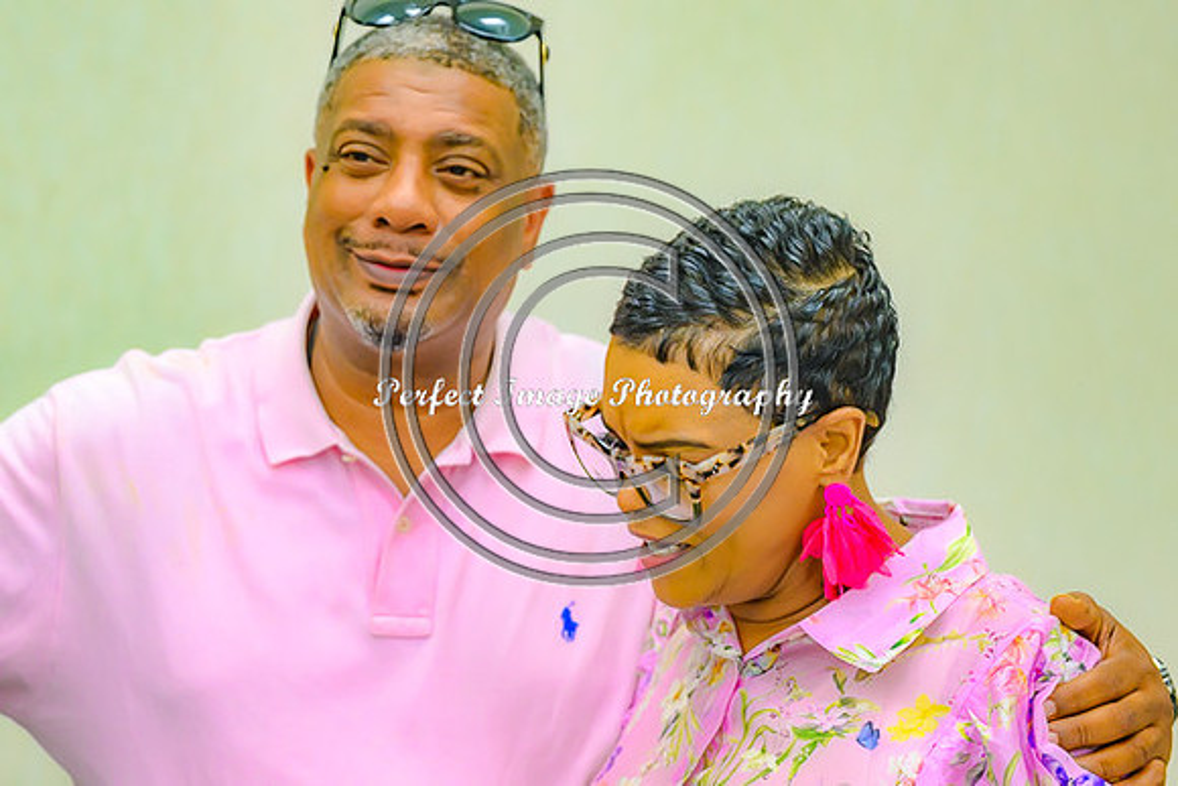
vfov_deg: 13.0
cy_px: 393
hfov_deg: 19.5
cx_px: 589
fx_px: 3436
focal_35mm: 105
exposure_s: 1/125
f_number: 2.8
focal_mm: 70
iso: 1000
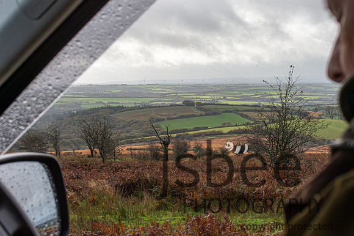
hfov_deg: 24.5
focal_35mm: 83
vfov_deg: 16.4
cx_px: 177
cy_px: 118
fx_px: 817
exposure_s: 1/160
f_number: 20
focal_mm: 80
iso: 640
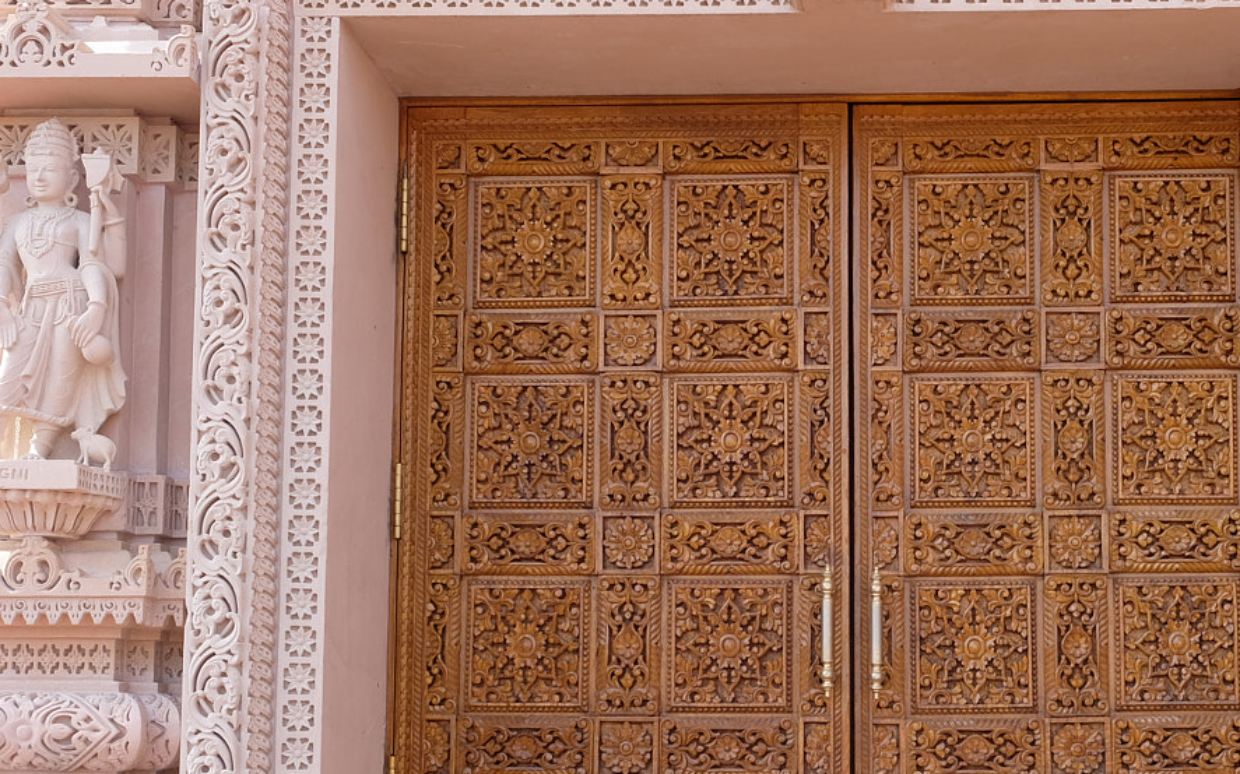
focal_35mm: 57
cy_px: 548
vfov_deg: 22.6
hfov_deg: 35.2
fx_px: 1926
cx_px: 857
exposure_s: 1/160
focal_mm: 20.5
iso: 200
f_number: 6.4
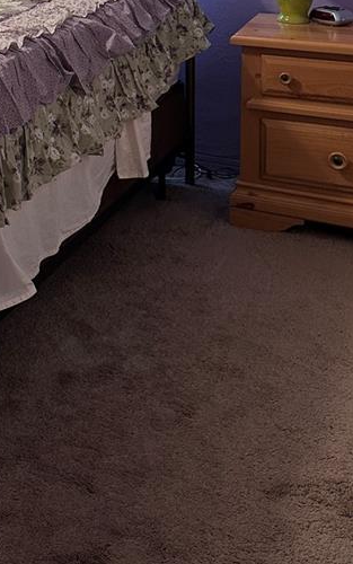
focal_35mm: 61
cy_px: -51
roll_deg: +0.8
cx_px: -140
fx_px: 938
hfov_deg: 19.2
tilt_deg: -7.7
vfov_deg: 30.1
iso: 160
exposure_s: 1/60
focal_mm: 6.86
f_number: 1.78
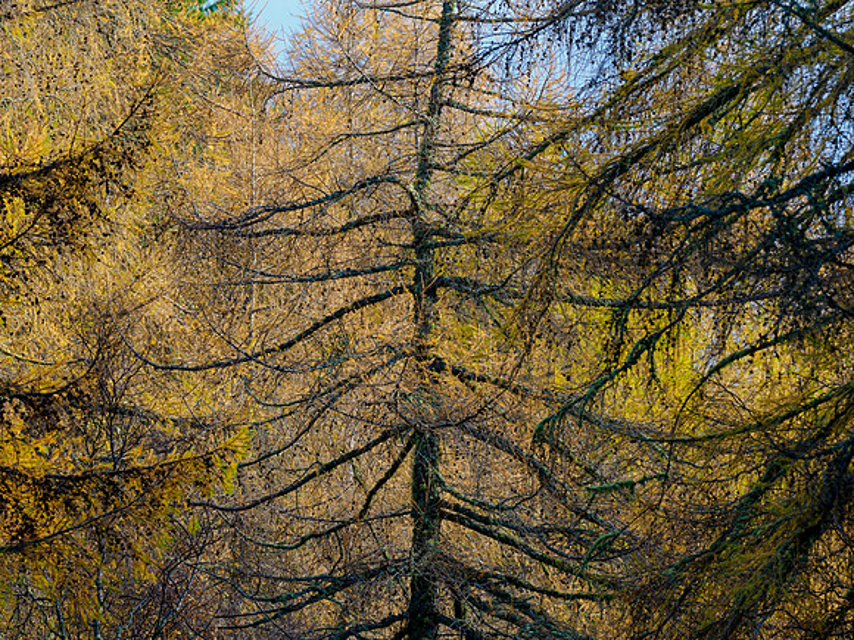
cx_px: 427
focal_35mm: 601
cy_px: 320
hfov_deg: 3.3
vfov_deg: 2.5
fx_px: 14827
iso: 400
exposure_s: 1/250
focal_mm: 300
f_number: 5.6
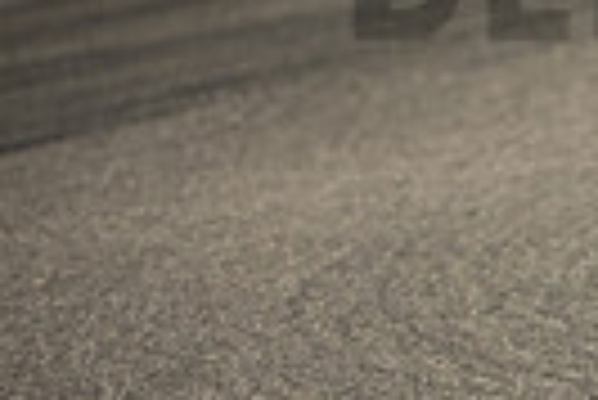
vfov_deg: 0.8
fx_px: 30498
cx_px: 1299
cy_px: -74
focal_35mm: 1834
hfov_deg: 1.1
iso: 320
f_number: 2.8
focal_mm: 280
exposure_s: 1/2000
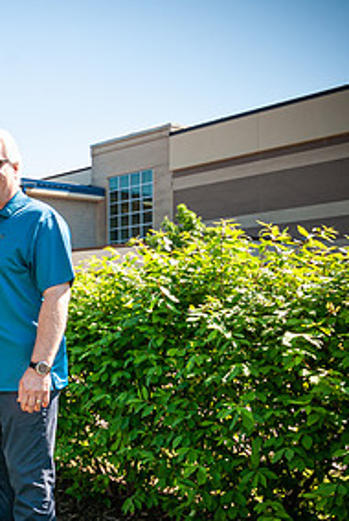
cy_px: 326
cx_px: -158
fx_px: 798
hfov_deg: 21.2
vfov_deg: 36.0
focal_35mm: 55
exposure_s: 1/200
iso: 200
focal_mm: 18
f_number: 7.1
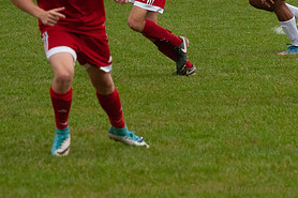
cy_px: -3
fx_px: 5046
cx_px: 252
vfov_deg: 2.3
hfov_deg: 3.4
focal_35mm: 610
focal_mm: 195
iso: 1600
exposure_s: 1/800
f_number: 6
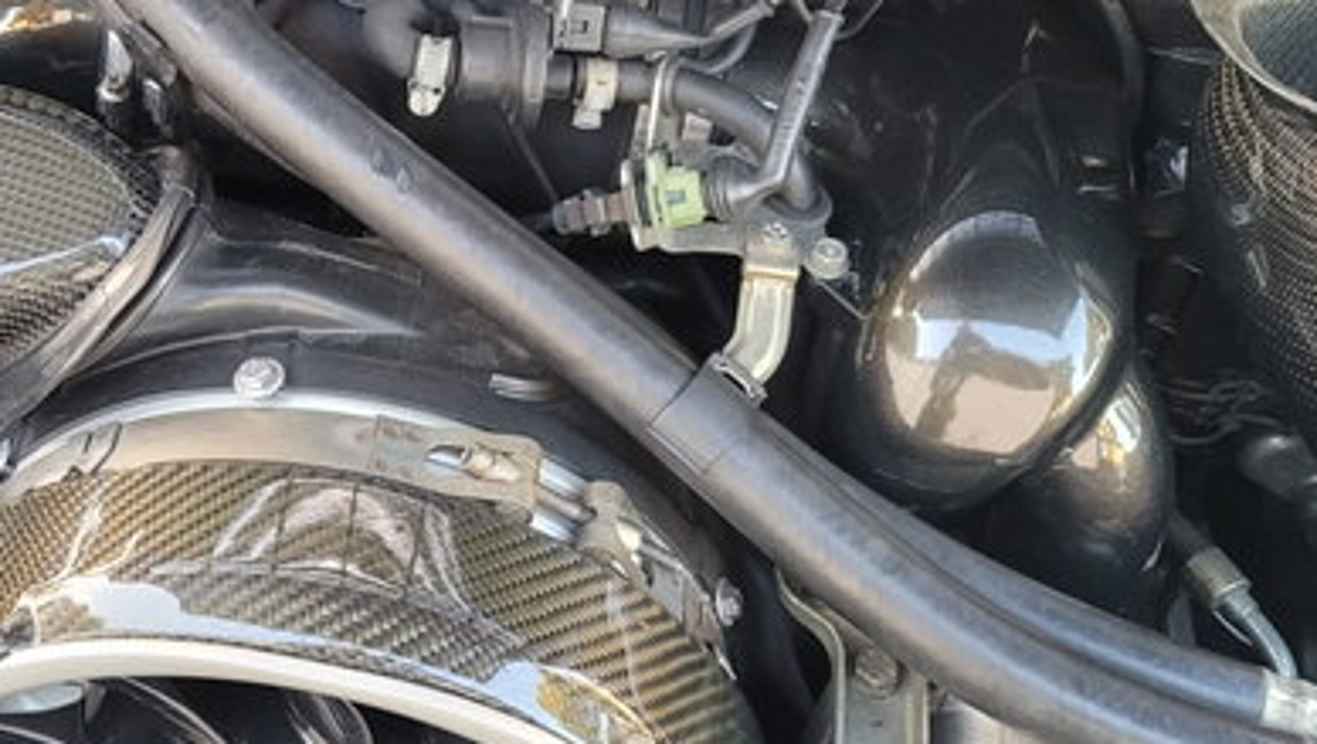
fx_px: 1957
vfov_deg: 21.5
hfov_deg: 35.6
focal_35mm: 56
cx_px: 204
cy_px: 326
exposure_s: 1/50
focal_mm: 5.4
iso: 250
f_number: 1.8
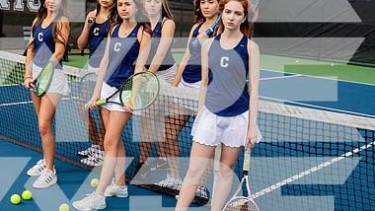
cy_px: 90
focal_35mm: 56
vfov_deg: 21.5
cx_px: 113
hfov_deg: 36.7
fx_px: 557
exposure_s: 1/1000
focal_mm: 35
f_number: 4
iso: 100
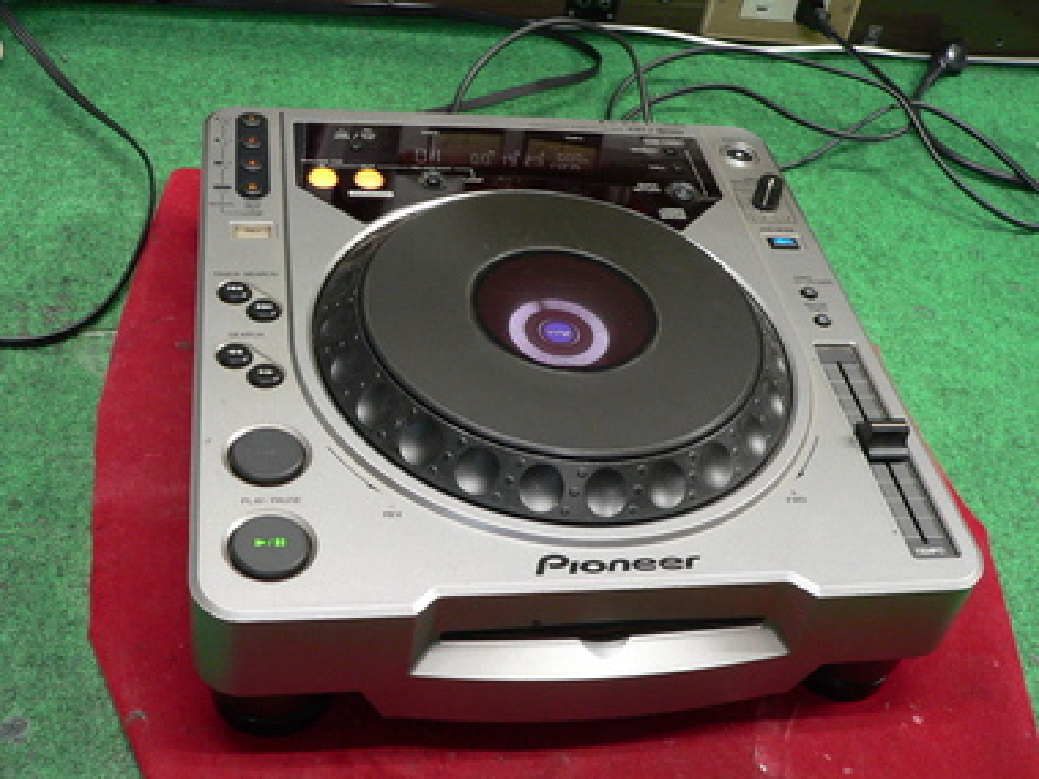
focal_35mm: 42
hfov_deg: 44.8
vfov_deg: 34.3
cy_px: 390
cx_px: 520
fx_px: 1261
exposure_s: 1/13
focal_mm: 7
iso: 200
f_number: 2.8
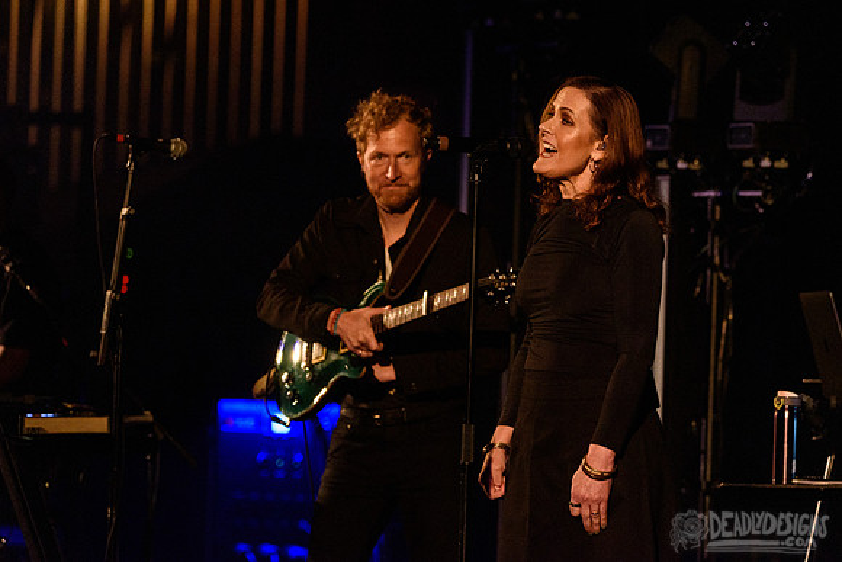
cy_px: 235
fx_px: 7987
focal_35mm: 341
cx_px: 446
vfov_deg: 4.0
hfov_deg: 6.0
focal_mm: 290
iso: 4000
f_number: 5.6
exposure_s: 1/100
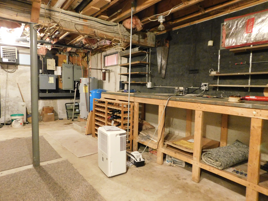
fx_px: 178
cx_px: 134
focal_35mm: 23
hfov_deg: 73.9
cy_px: 100
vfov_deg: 58.9
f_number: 3
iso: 800
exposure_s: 1/4
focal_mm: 4
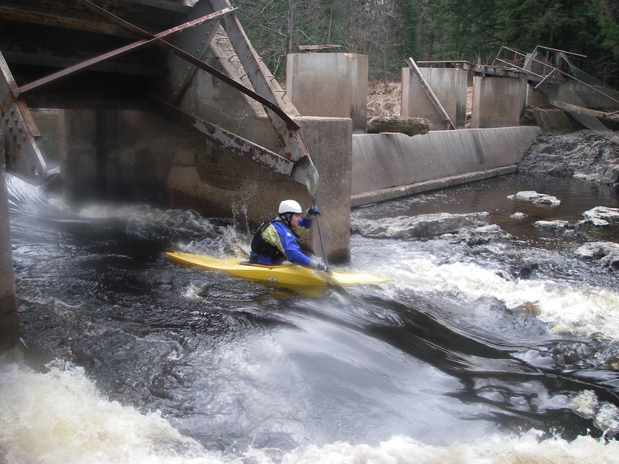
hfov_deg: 49.0
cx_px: 310
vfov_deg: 37.7
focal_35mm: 38
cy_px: 232
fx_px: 680
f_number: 3.3
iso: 64
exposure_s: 1/200
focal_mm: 6.3
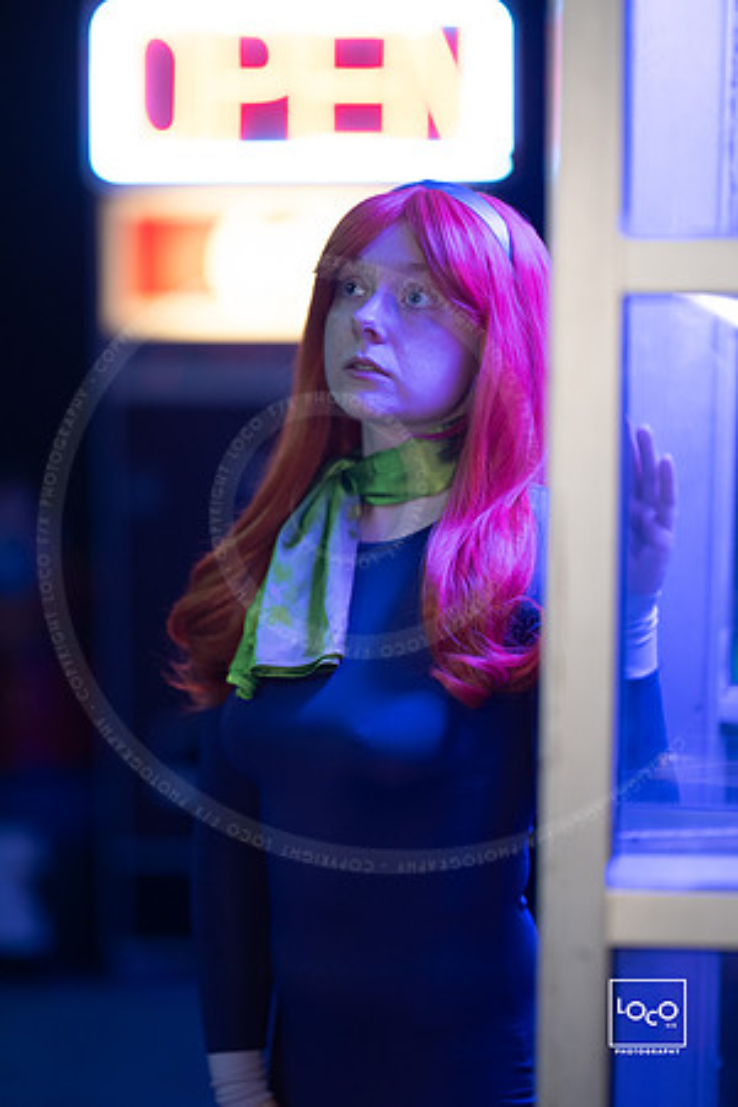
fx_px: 2614
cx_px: 369
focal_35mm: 85
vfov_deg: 23.9
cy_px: 554
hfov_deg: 16.1
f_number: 1.3
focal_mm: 85
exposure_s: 1/250
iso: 1000
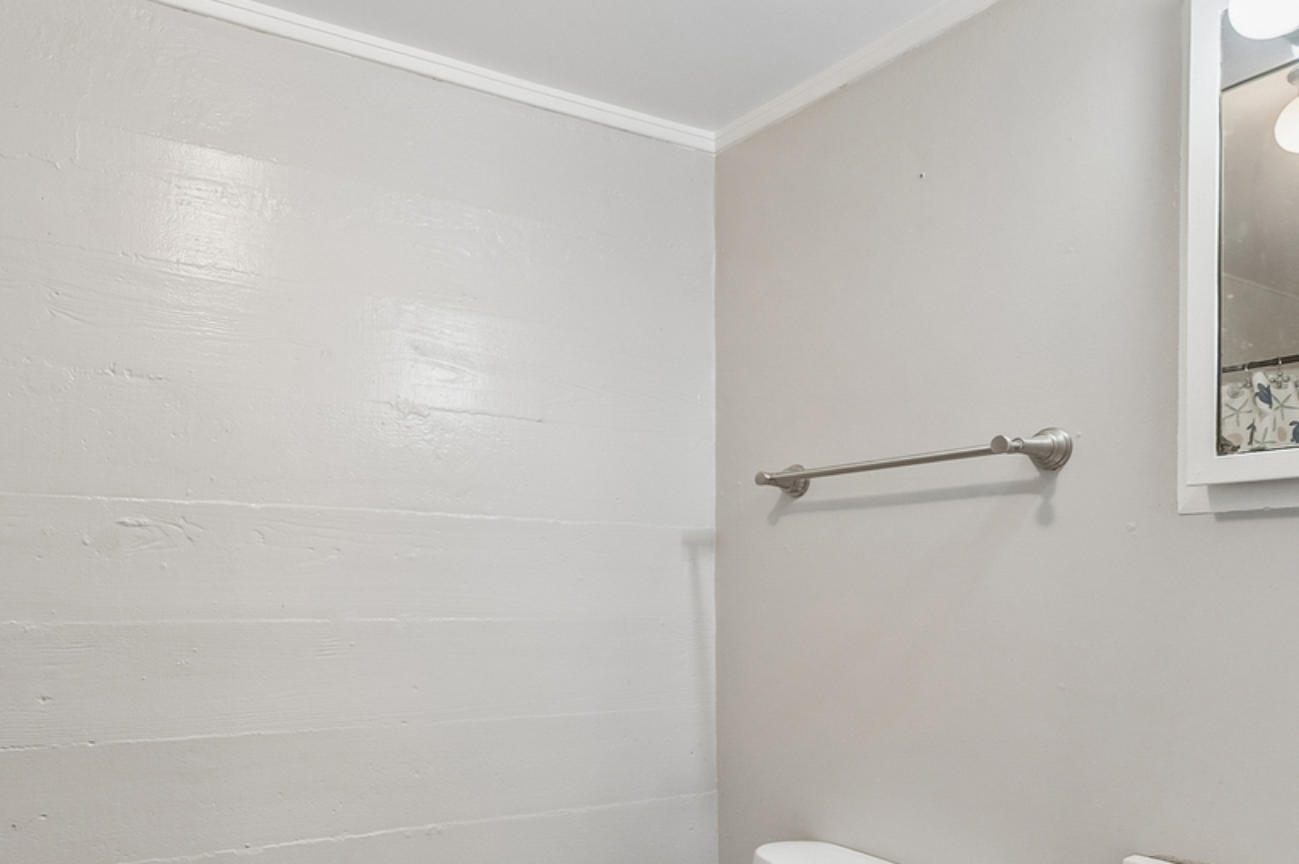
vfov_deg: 48.3
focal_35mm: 26
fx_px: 937
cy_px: 602
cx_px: 442
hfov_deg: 67.7
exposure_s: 1/20
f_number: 8
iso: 400
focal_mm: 13
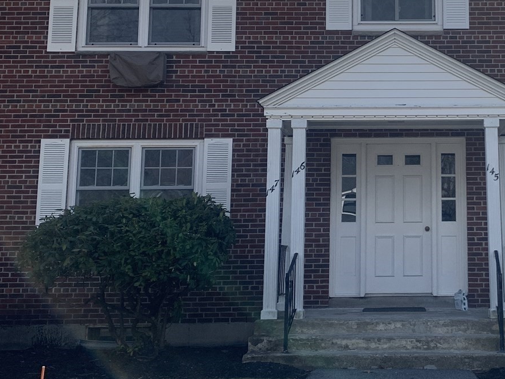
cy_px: 125
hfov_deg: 31.0
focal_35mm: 60
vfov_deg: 24.3
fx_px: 876
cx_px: 434
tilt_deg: +8.4
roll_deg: +0.6
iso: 25
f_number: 1.8
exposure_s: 1/2364
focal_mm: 4.25
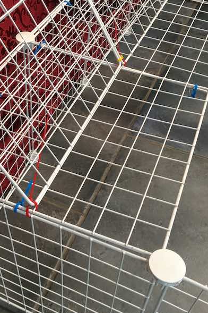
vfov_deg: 47.4
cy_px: 157
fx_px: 356
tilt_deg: -45.9
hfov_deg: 31.9
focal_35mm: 41
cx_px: 47
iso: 50
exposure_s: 1/17
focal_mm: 4.15
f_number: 2.2
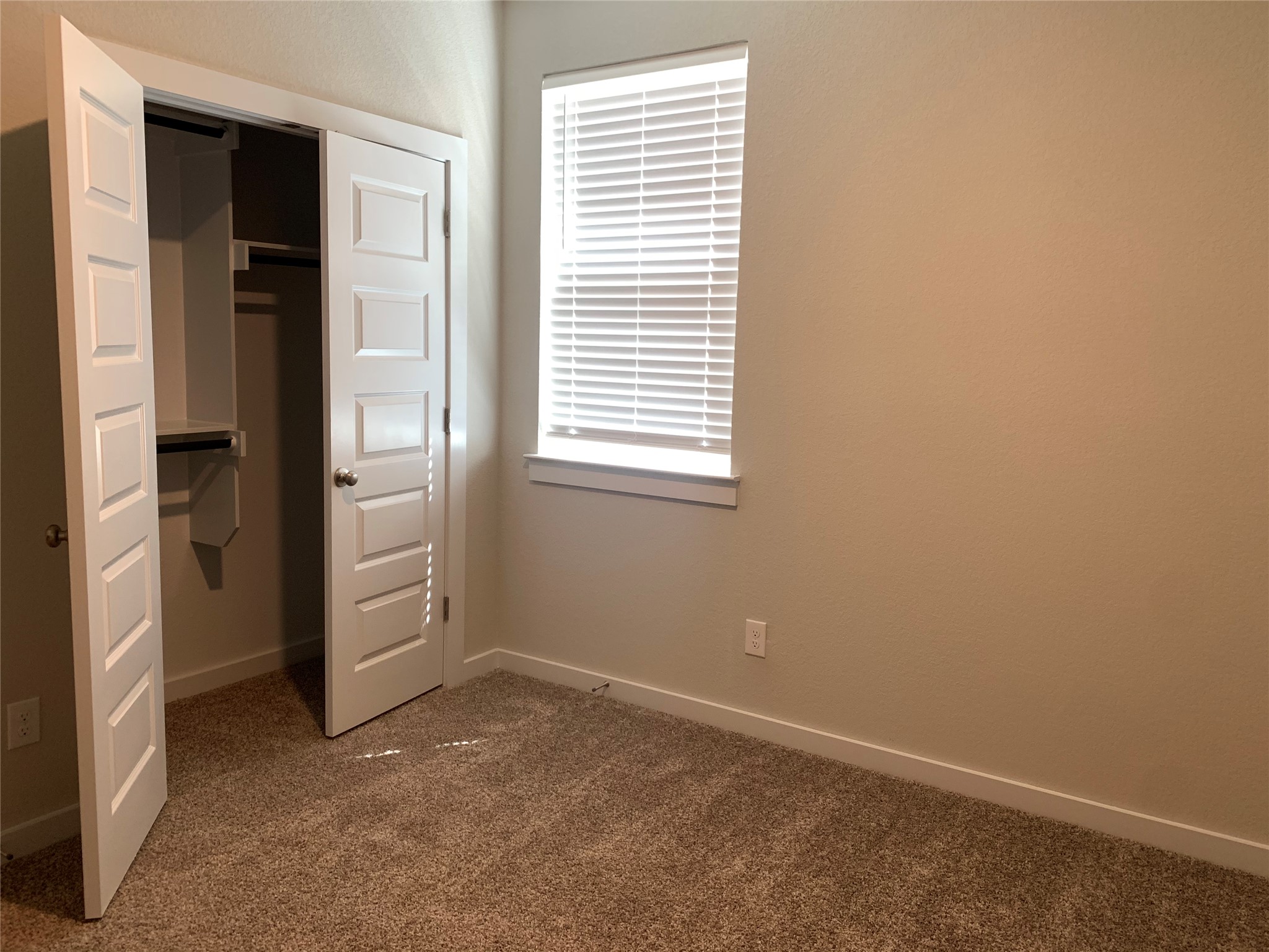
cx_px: 634
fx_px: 953
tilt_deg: -6.1
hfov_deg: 67.3
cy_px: 476
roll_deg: -2.0
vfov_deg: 53.1
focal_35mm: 26
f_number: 1.8
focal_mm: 4.25
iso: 100
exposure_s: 1/60
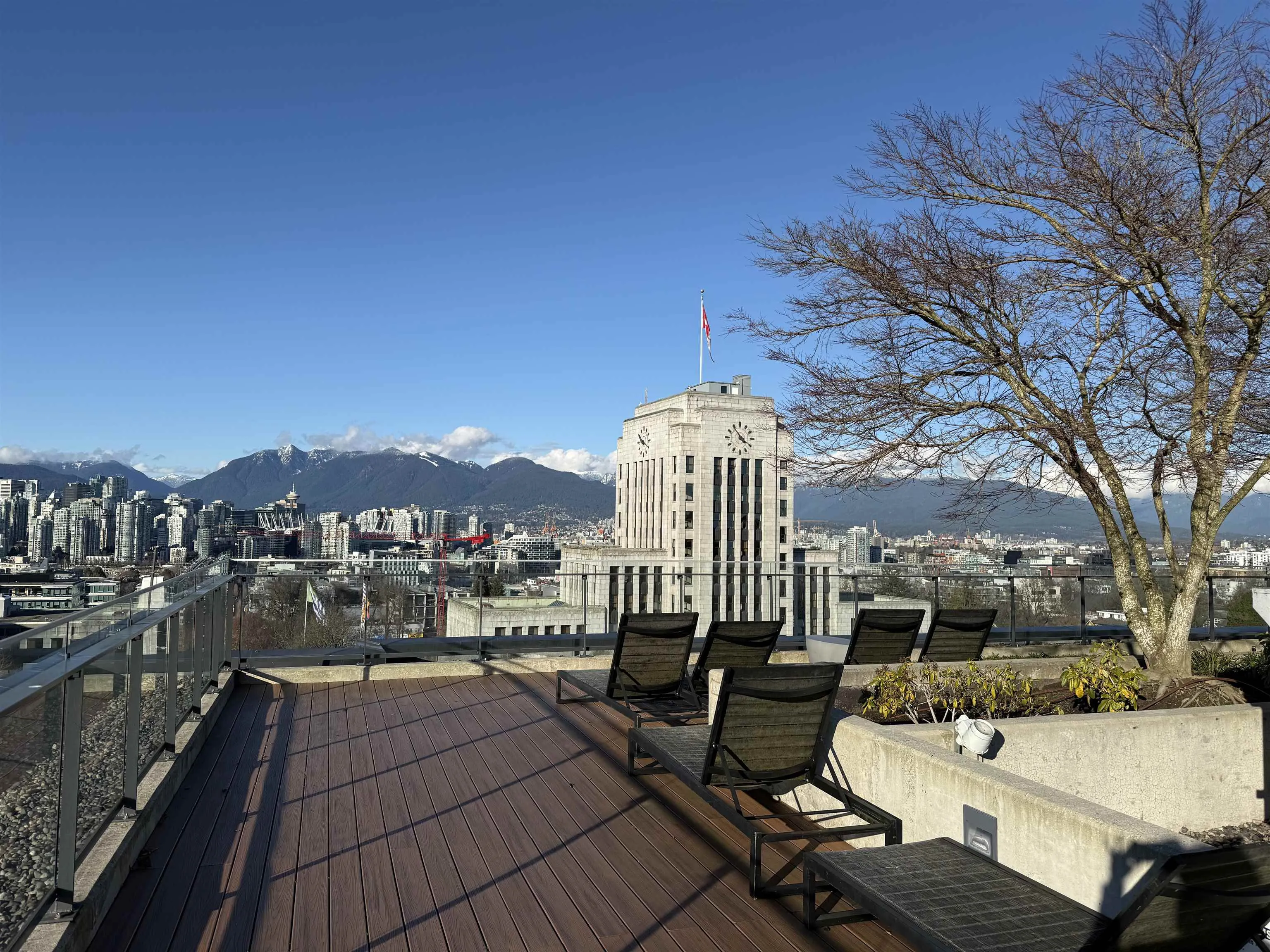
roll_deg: -1.0
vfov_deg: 56.8
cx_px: 635
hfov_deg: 71.6
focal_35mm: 24
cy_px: 476
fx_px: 881
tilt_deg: +3.1
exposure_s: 1/6173
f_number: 1.78
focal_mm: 6.76
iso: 80
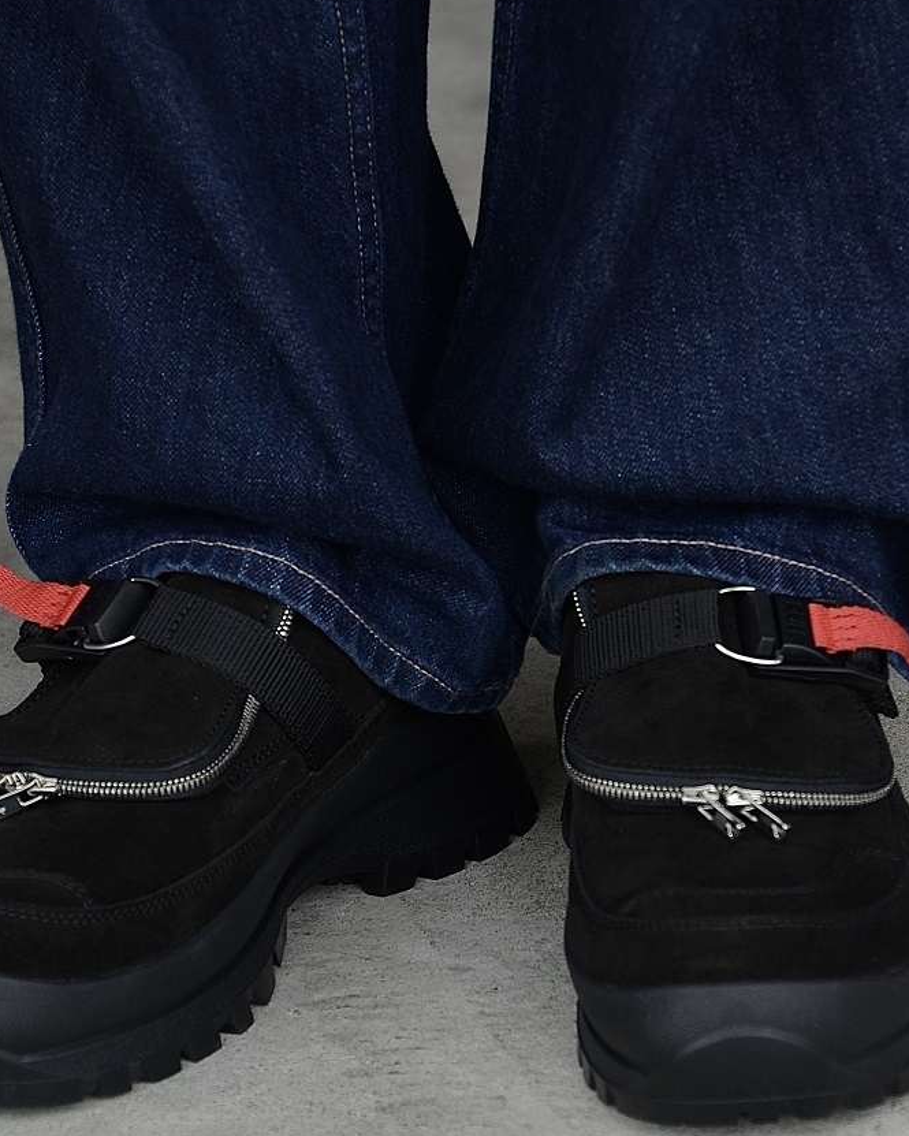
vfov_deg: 9.7
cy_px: 661
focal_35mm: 199
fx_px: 6691
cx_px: 437
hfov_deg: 7.8
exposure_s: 1/250
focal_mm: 78
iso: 320
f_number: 5.6
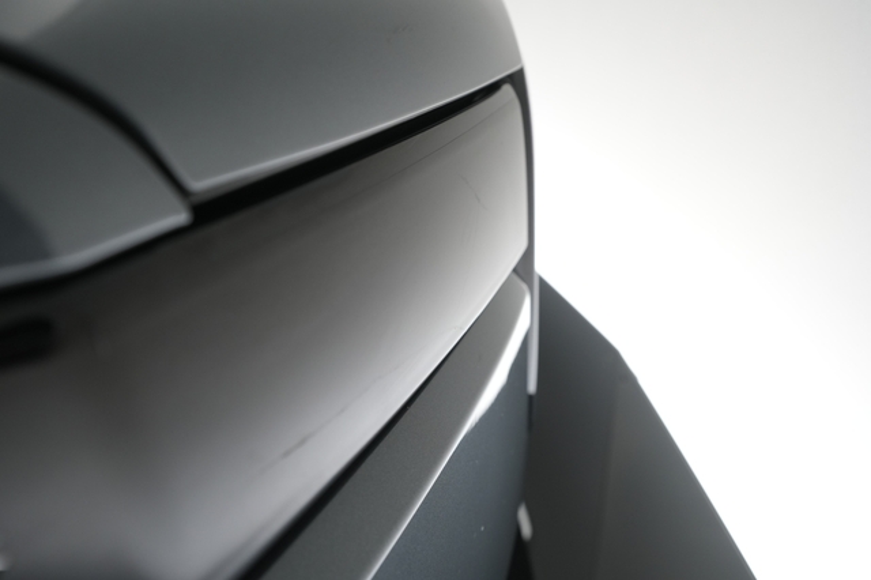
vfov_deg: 46.4
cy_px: 290
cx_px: 436
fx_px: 677
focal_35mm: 28
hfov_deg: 65.5
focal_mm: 28
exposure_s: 1/100
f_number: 4.5
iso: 1250
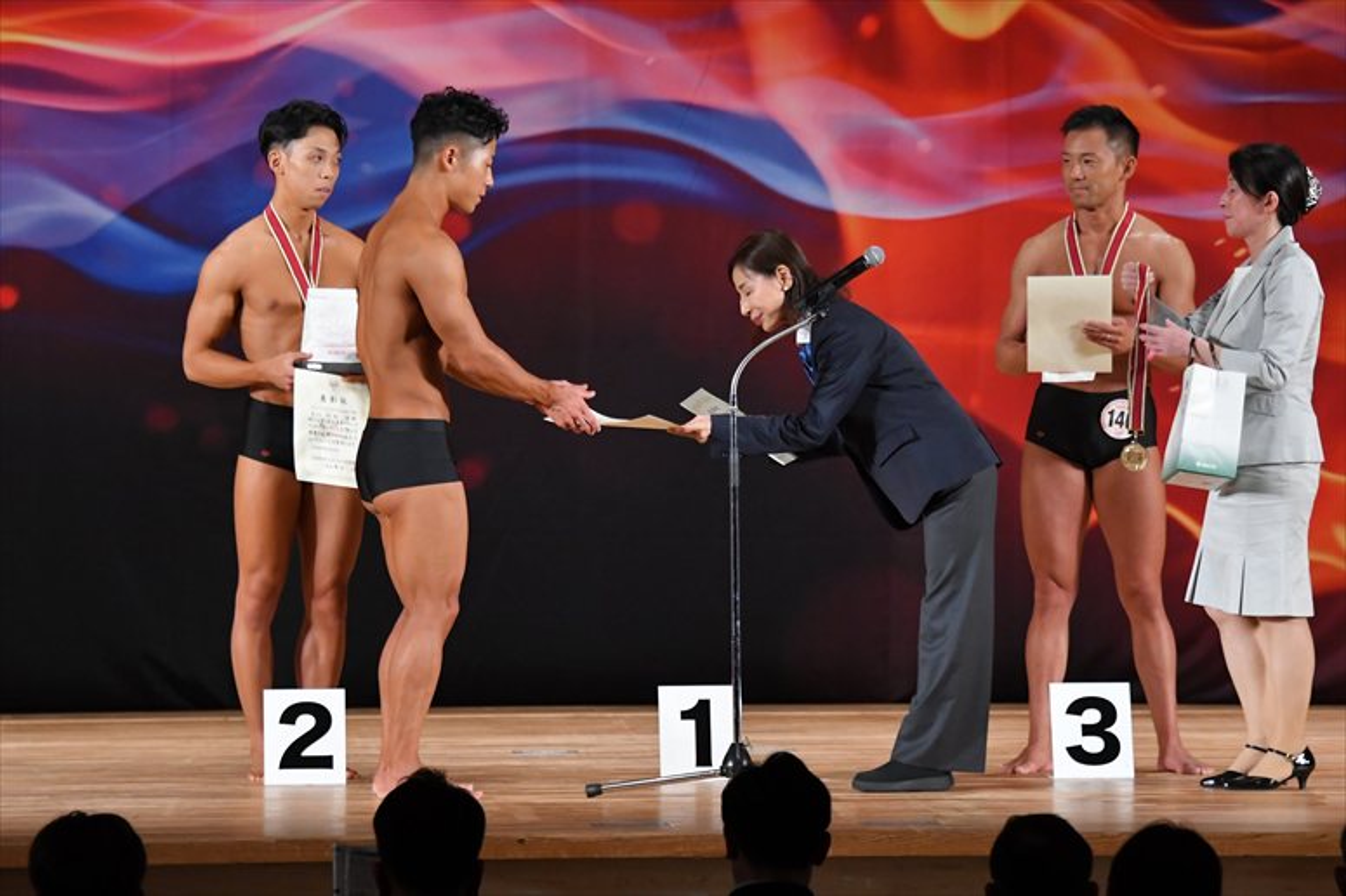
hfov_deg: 9.5
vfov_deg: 6.3
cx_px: 673
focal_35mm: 217
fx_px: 8110
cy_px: 448
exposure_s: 1/400
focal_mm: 145
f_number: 5.6
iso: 3200
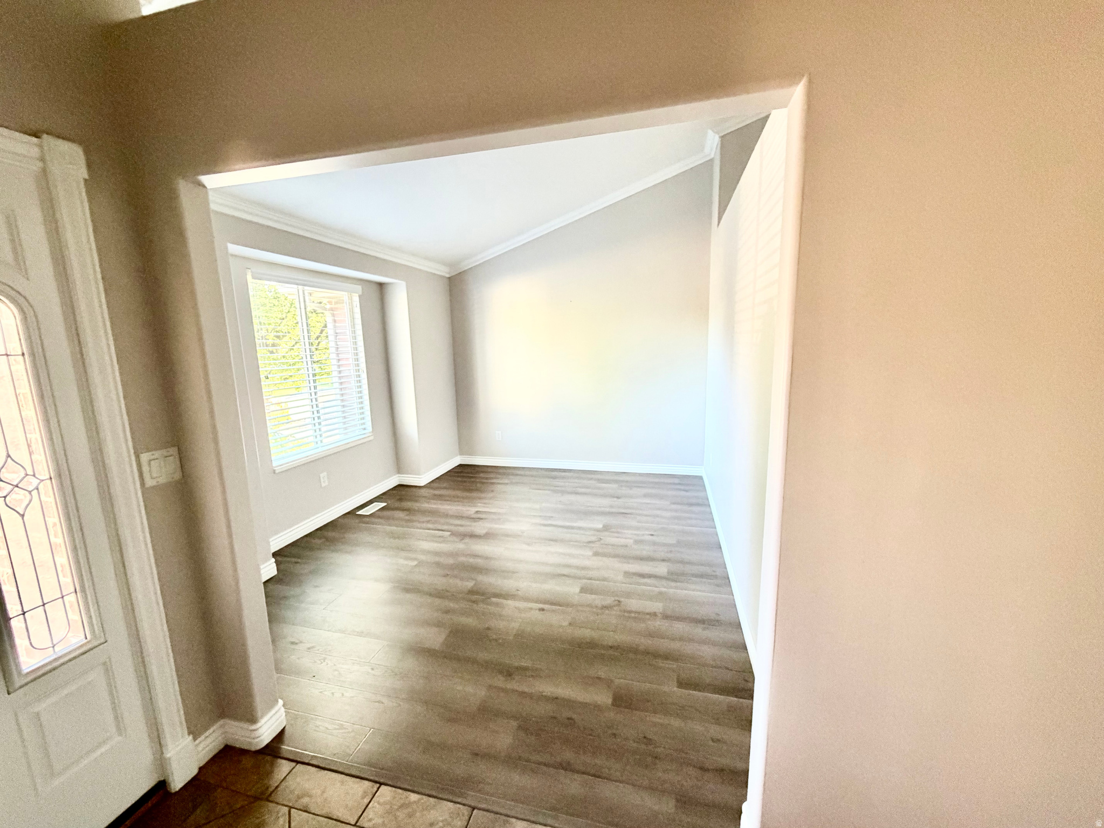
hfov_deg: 102.1
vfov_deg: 85.7
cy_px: 414
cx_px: 552
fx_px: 446
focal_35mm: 14
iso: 500
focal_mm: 2.22
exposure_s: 1/48
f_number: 2.2
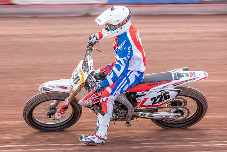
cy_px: 70
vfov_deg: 11.2
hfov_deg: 16.7
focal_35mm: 122
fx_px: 771
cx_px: 105
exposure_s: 1/200
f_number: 3.5
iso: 160
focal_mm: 100
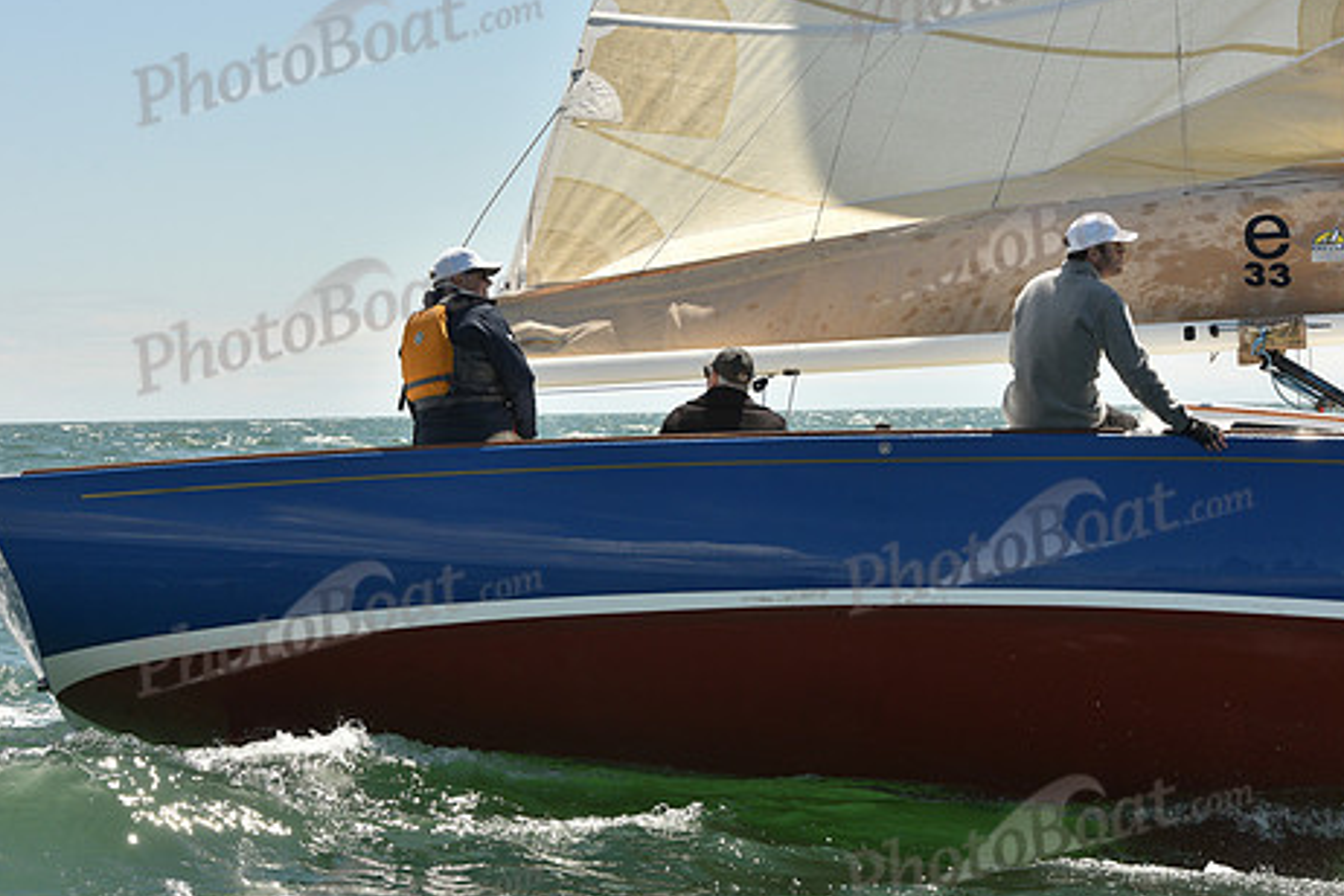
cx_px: 695
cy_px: 429
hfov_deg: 18.1
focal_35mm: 113
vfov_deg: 12.1
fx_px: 4218
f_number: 10
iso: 320
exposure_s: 1/800
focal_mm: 90
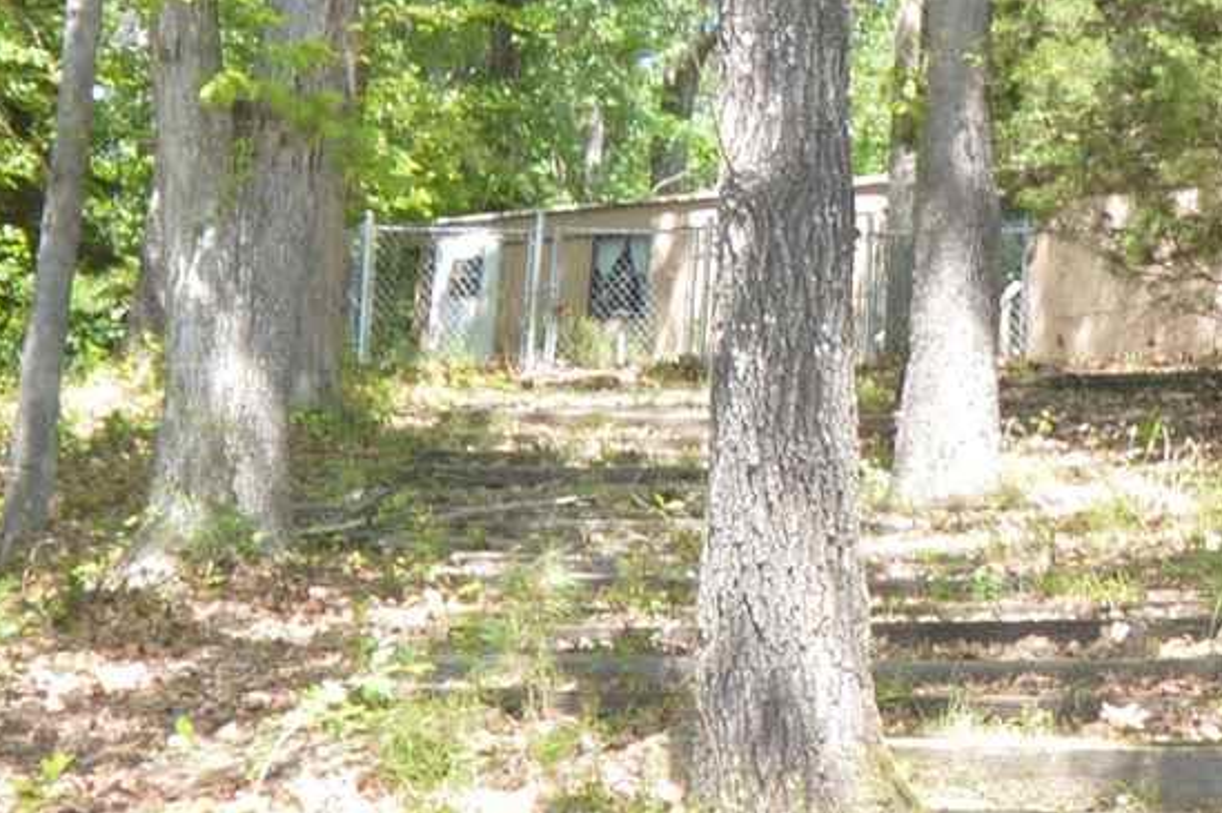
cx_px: 1091
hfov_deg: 23.6
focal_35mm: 84
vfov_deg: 16.2
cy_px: 345
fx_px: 2849
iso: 140
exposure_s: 1/125
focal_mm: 10
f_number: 4
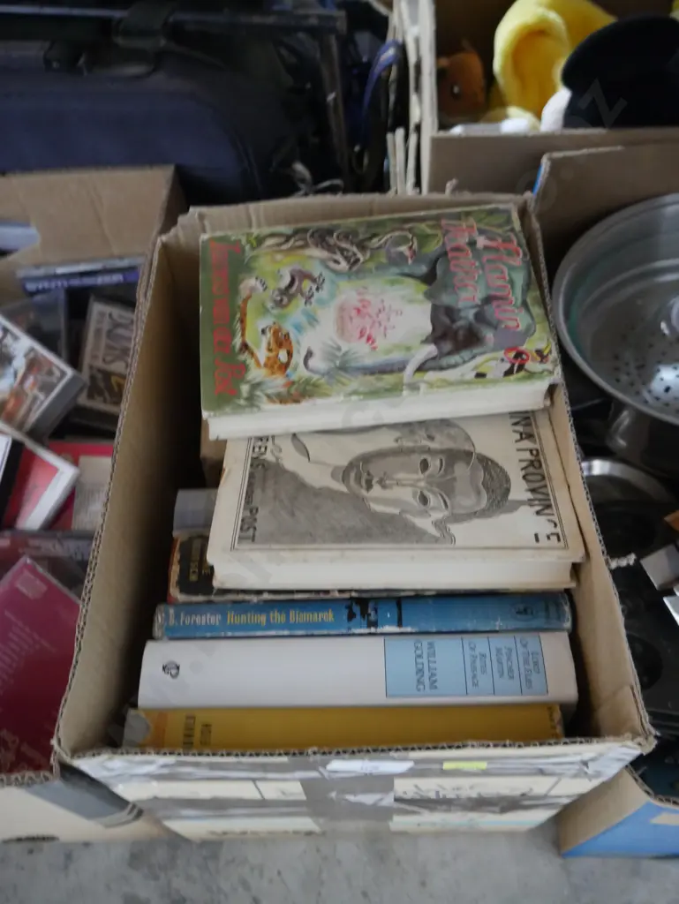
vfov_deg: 63.4
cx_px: 340
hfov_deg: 49.8
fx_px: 732
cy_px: 452
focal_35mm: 28
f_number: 3.5
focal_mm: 14
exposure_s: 1/40
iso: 3200
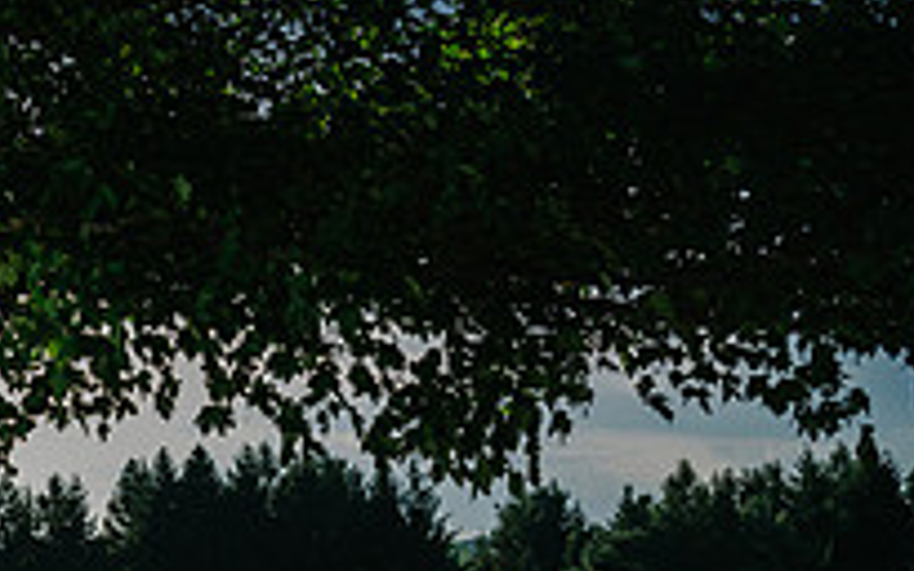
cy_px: 358
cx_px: -71
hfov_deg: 25.6
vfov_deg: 17.3
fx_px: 1868
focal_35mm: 75
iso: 100
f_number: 4
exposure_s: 1/125
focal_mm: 32
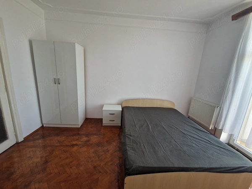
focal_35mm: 13
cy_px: 94
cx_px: 126
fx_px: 95
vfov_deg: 89.9
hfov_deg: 106.2
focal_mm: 2.2
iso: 100
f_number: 2.2
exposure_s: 1/50
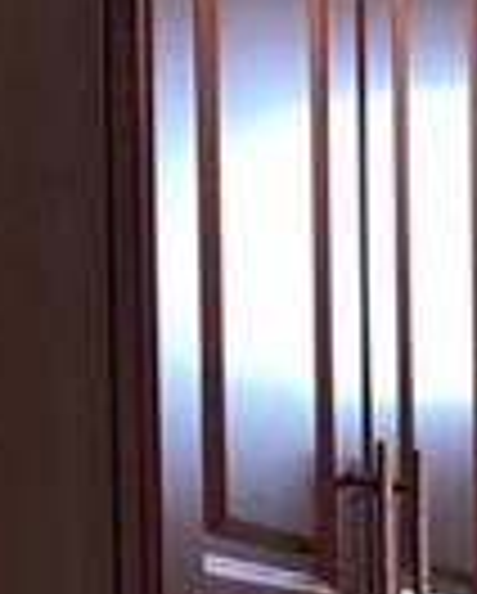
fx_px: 2183
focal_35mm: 124
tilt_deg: -3.0
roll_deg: +0.5
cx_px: 693
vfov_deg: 14.5
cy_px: 864
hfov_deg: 12.0
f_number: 1.8
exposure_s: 1/30
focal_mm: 3.99
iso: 32
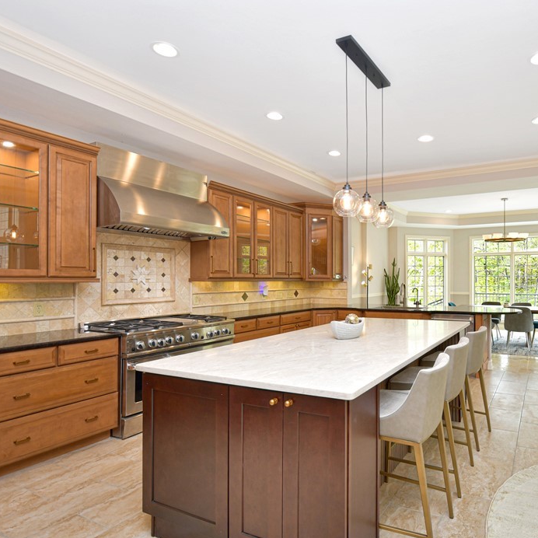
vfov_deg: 74.8
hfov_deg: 72.1
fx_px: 352
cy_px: 275
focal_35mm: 20
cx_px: 369
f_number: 4
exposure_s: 1/60
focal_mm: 10
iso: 125
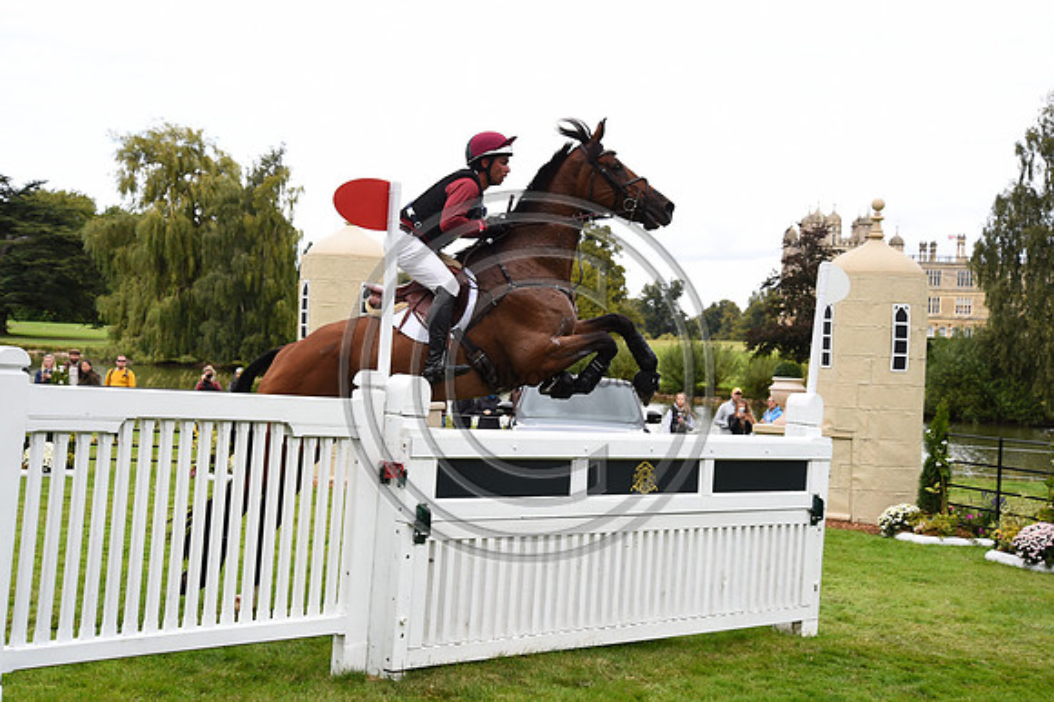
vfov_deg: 26.0
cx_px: 527
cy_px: 351
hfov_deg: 38.2
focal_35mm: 52
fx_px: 1522
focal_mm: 52
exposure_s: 1/1250
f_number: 5.6
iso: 1100
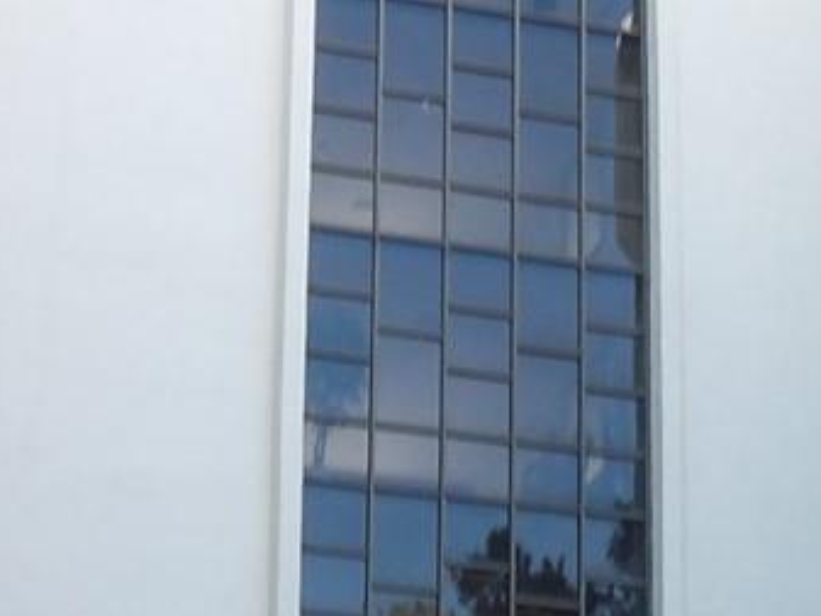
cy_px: 874
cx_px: 380
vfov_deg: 12.5
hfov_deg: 17.3
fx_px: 2705
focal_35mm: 114
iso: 100
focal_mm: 4.3
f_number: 5.6
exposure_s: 1/41
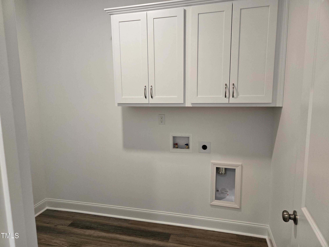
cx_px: 164
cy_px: 124
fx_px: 219
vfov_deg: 58.9
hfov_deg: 73.9
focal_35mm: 23
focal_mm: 5.4
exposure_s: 1/120
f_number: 1.8
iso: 200
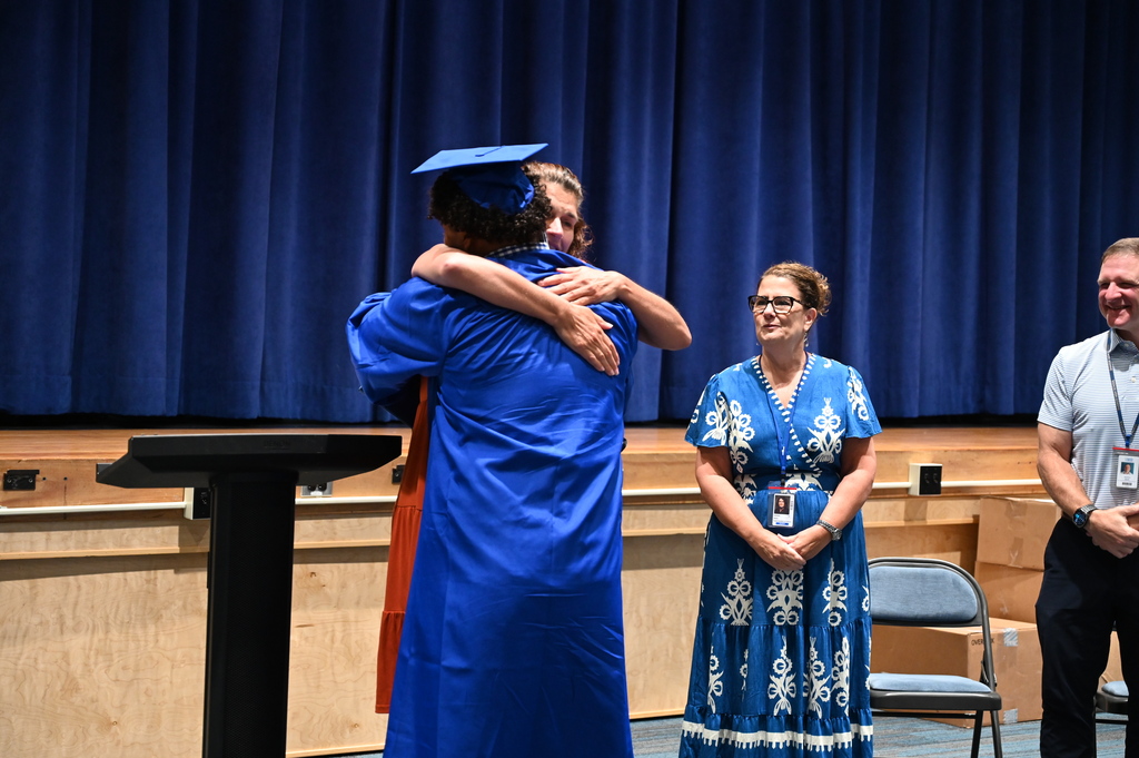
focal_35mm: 65
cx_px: 570
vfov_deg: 20.9
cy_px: 379
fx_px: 2055
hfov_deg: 31.0
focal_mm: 65
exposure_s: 1/80
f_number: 4
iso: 3200
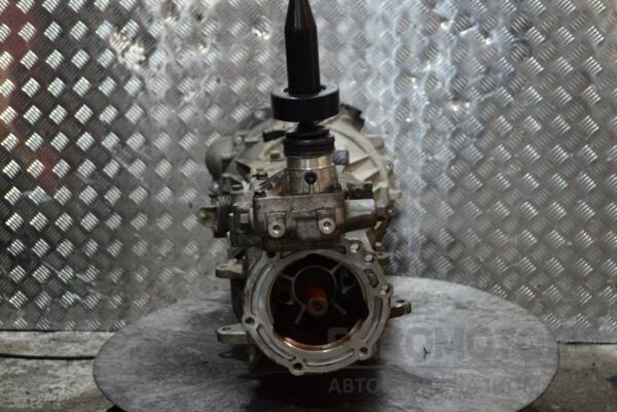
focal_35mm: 48
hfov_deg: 41.1
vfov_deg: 28.1
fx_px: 823
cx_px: 308
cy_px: 206
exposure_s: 1/30
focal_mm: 32
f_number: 4.8
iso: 1250
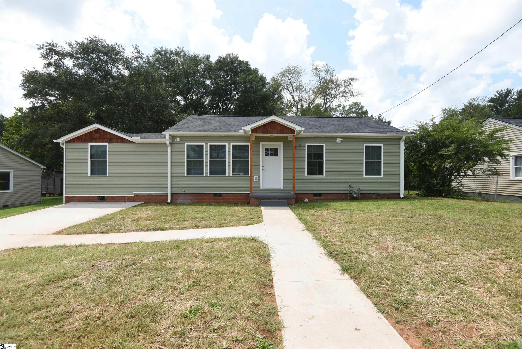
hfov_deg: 96.7
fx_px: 232
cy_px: 174
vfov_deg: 73.8
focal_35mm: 16
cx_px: 261
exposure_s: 1/4000
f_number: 6.3
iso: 1250
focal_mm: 16
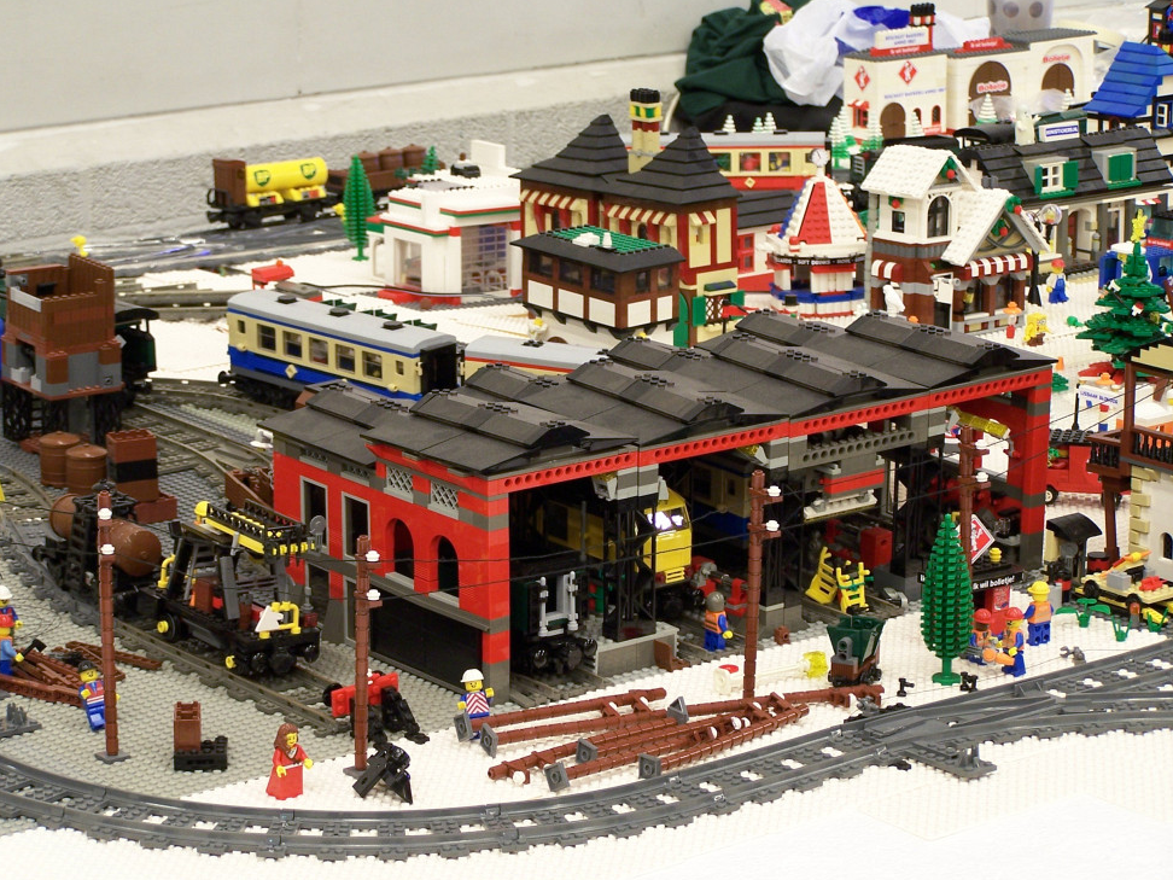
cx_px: 556
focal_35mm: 99
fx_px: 3355
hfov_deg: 19.8
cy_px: 439
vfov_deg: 14.9
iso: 80
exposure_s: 1/2
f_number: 3.2
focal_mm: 15.6
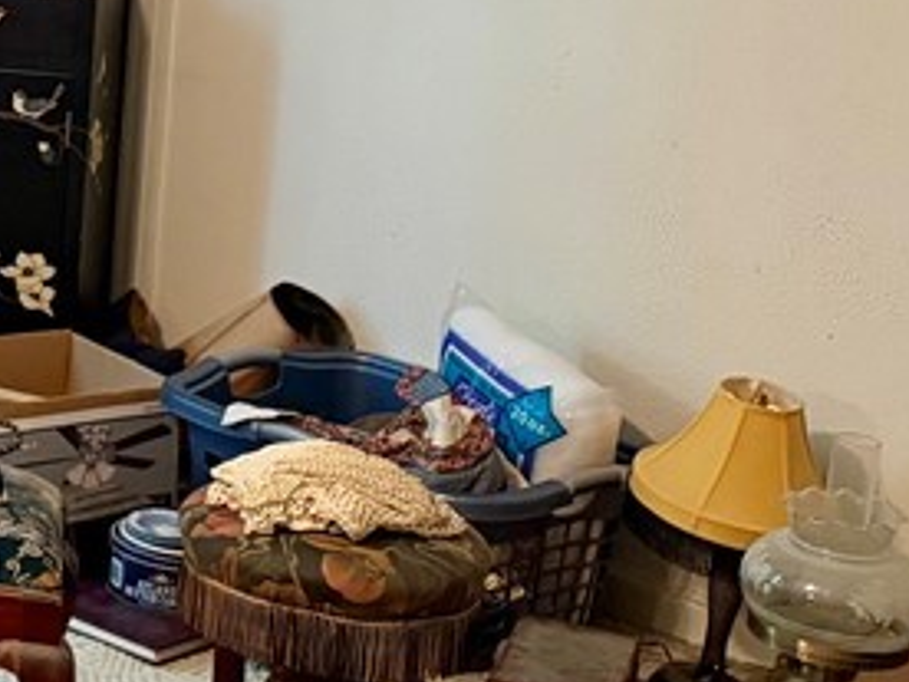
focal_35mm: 89
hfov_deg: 17.6
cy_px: -23
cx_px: -741
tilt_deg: -9.3
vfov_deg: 16.2
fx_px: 2337
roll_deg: -0.5
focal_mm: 6.76
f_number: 1.78
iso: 800
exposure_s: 1/40
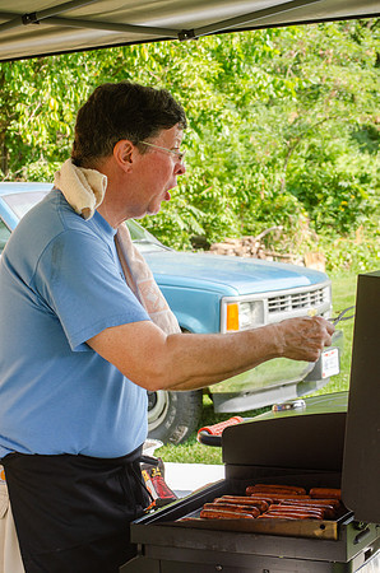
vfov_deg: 24.7
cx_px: 190
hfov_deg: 16.5
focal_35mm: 82
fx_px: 1312
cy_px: 286
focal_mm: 55
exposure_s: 1/250
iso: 180
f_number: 8
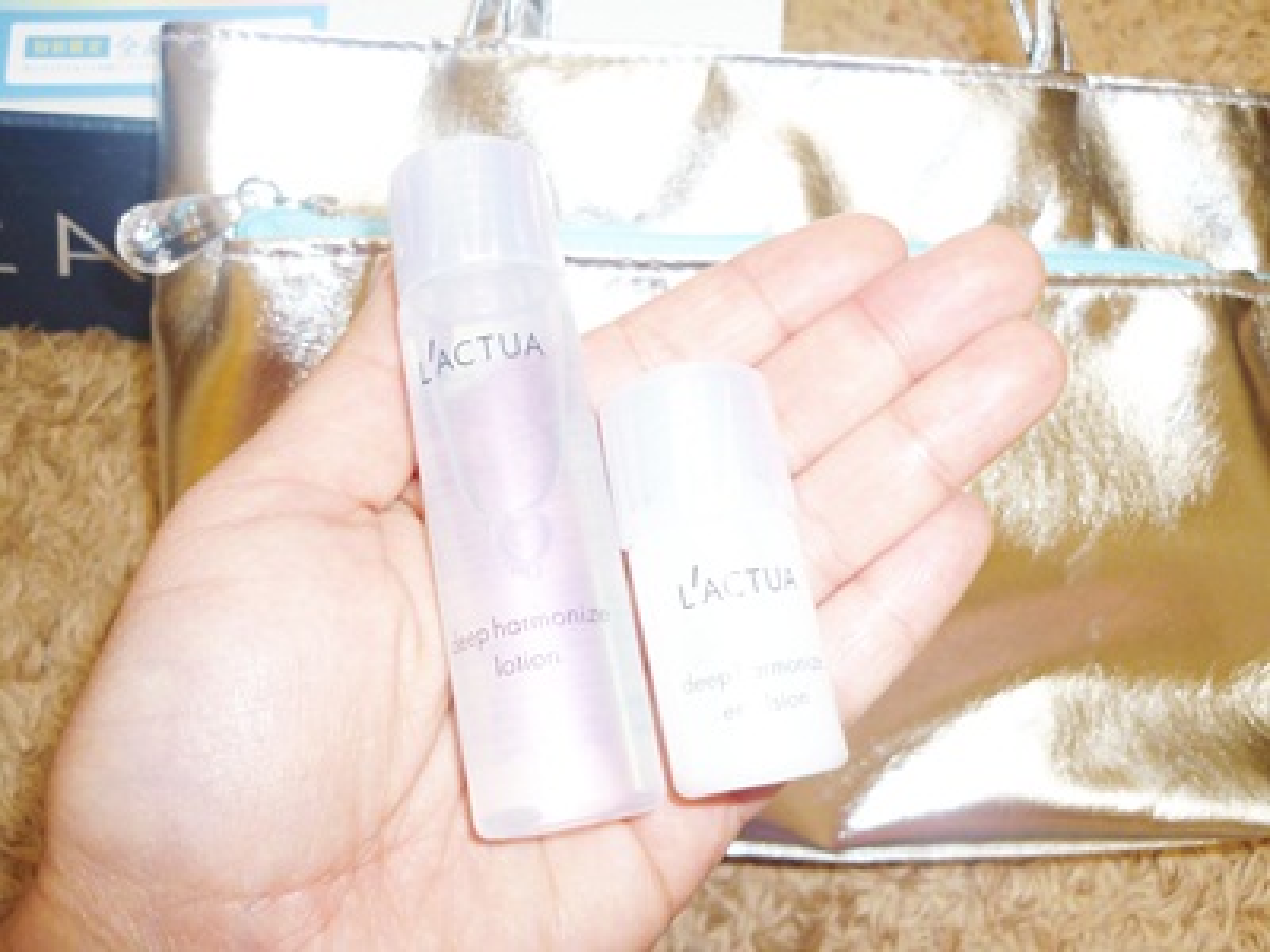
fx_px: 1211
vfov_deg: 42.9
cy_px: 476
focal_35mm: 33
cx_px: 635
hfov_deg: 55.4
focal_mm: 5.5
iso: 100
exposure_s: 1/30
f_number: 2.8
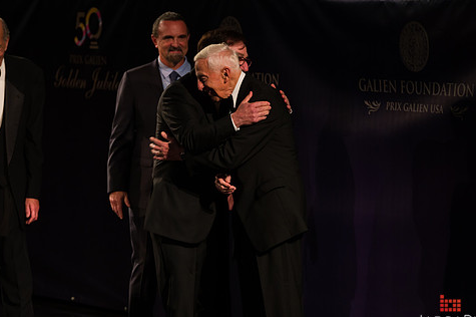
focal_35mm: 244
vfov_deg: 5.6
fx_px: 3224
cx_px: 220
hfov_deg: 8.4
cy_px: 153
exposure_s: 1/200
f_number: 4
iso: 1600
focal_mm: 200
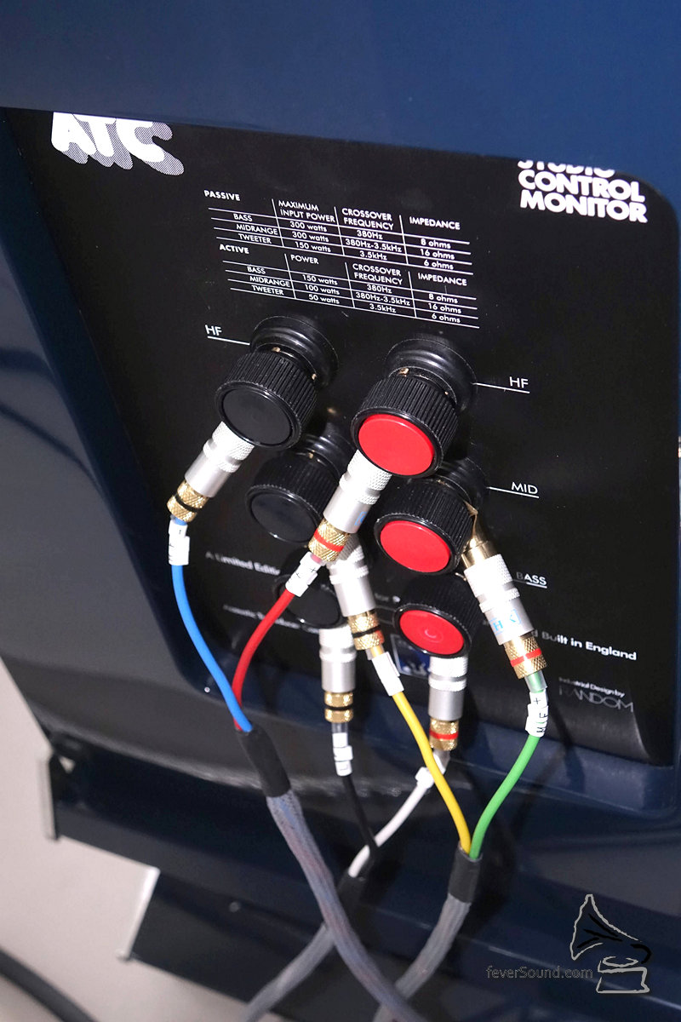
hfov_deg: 27.0
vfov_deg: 39.6
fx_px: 1419
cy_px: 511
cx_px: 340
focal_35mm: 50
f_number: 4
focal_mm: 18.21
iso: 1600
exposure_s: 1/60
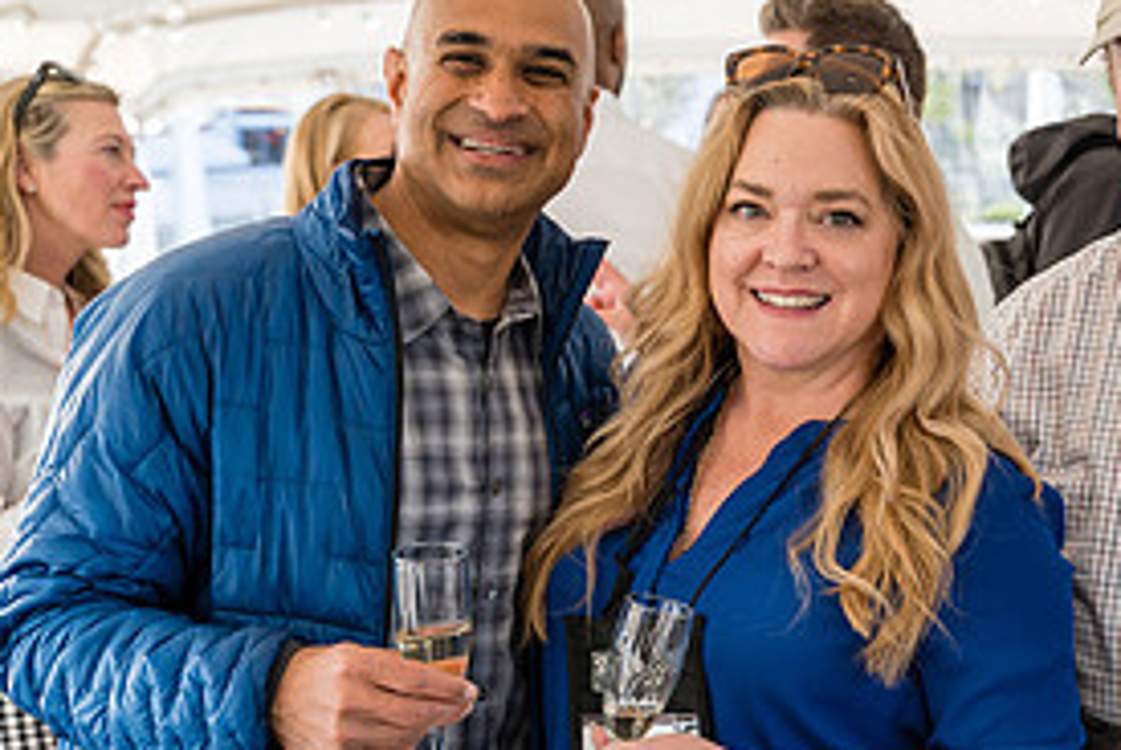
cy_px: 516
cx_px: 1088
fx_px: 2431
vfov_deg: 17.5
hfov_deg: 24.9
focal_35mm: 78
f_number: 4
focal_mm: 37
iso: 200
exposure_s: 1/160
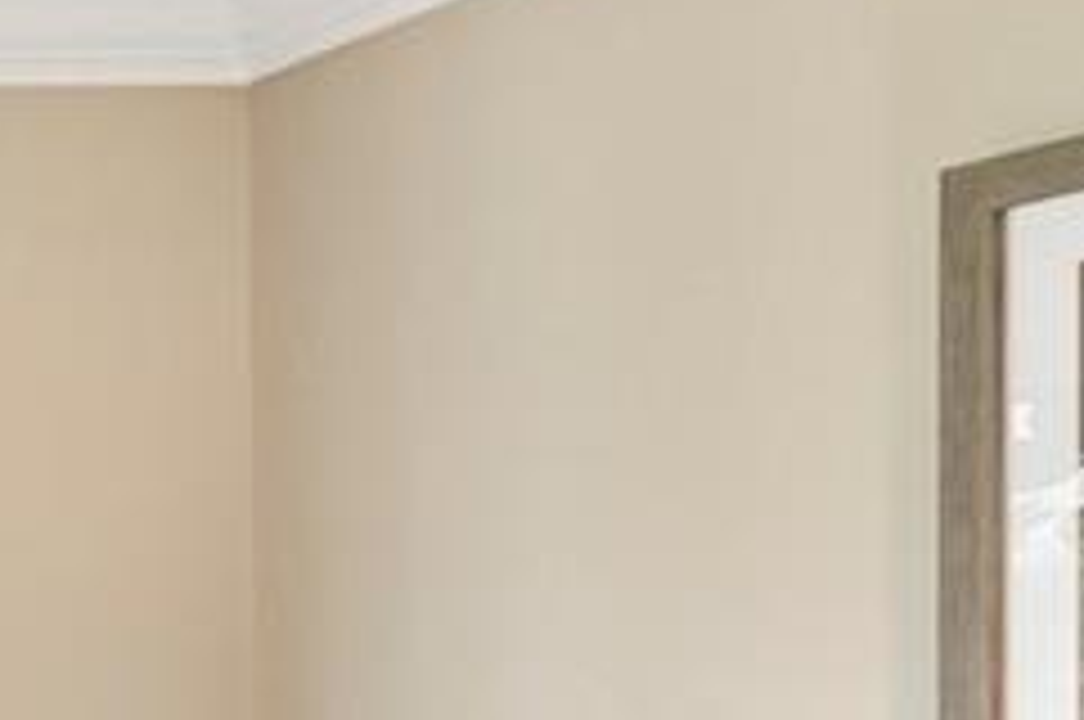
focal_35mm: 93
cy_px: 900
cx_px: -1907
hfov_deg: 12.6
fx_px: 2797
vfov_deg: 14.2
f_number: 8
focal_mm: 14
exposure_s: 1/160
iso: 400
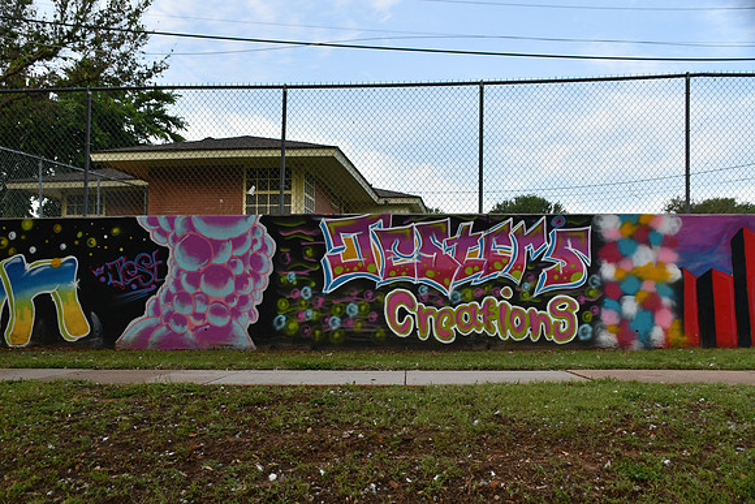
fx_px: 818
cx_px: 378
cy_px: 252
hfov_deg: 49.5
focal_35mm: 39
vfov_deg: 34.2
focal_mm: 26
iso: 200
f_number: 6.3
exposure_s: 1/250
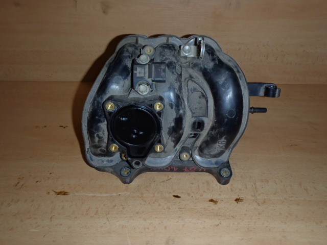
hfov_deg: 63.4
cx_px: 164
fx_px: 265
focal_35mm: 28
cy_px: 122
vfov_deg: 49.7
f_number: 3.9
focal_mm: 5
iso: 100
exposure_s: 1/30
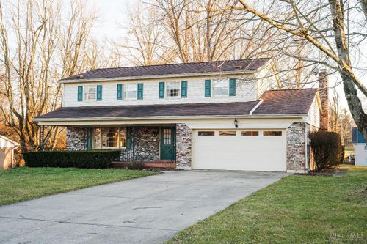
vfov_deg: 32.6
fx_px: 418
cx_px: 184
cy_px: 122
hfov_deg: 47.4
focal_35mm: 41
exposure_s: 1/250
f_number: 9
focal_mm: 41
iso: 1250
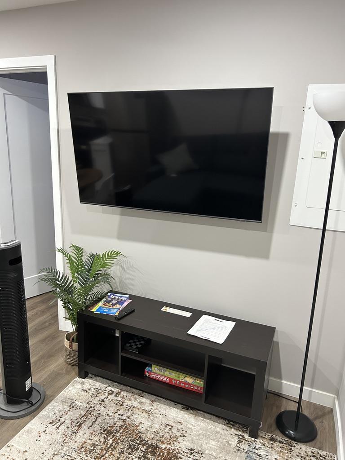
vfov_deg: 67.3
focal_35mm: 26
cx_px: 172
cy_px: 230
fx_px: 346
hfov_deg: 53.1
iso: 250
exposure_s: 1/60
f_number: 1.5
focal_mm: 5.7
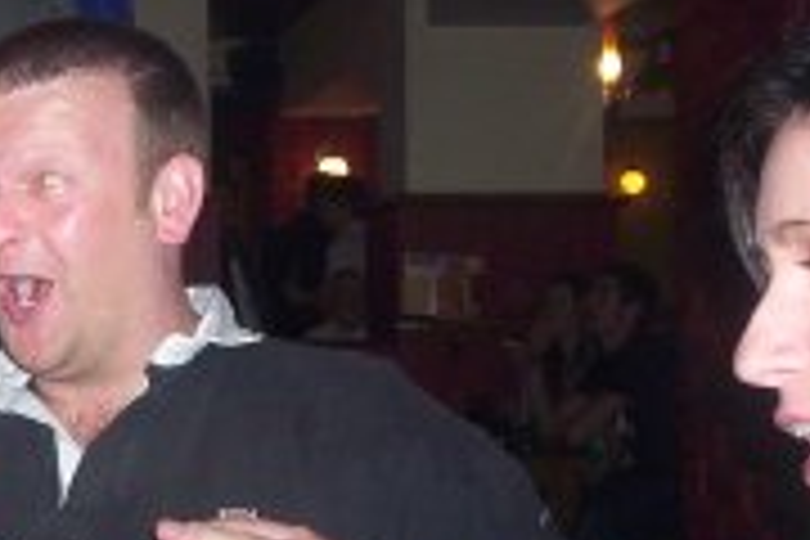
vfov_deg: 15.2
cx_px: -63
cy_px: 288
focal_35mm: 90
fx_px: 2025
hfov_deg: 21.5
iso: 140
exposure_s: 1/60
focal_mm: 4.99
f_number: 4.5
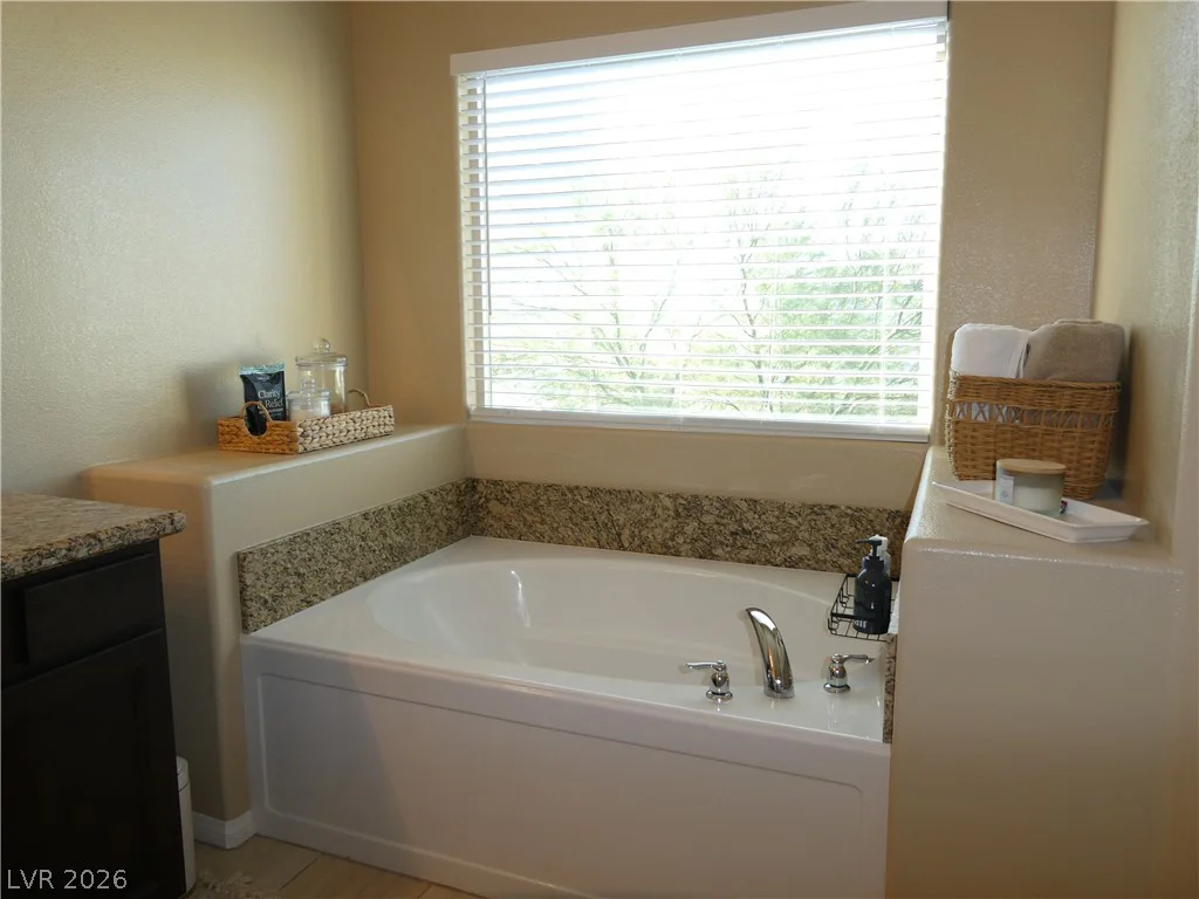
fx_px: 831
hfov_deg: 71.6
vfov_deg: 56.8
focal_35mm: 24
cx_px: 600
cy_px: 450
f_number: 3.3
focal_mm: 4.3
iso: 80
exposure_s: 1/30
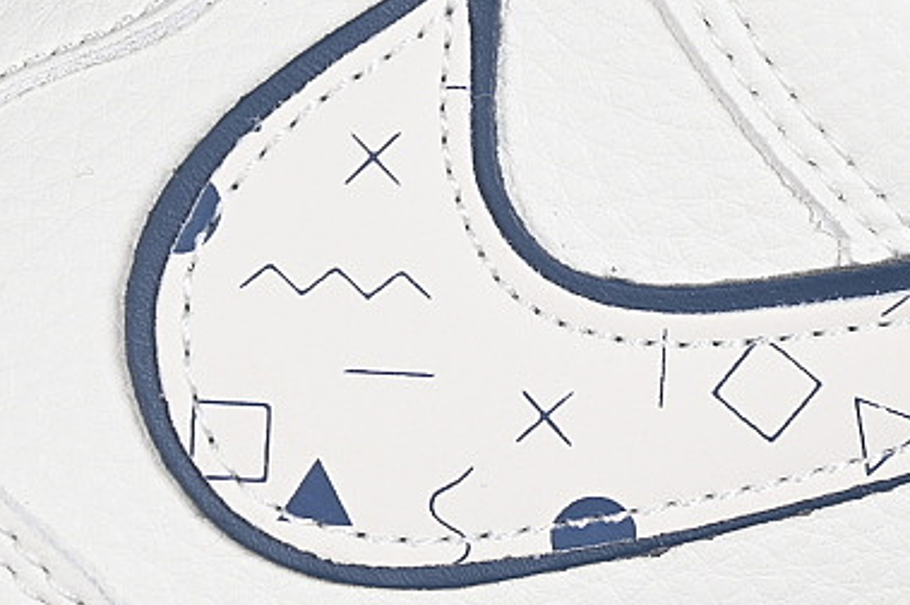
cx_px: 564
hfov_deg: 9.6
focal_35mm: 214
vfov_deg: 6.4
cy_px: 295
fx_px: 5405
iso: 160
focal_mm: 50
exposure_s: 1/80
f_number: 7.1
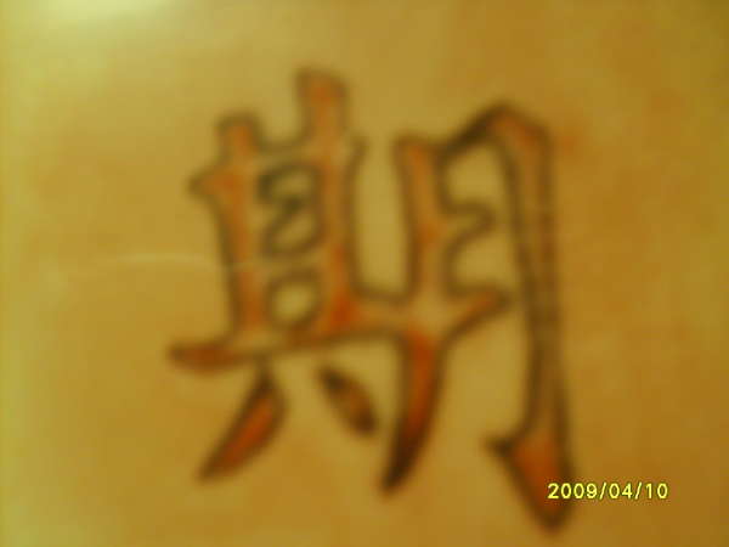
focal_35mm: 35
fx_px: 737
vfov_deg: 40.7
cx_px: 364
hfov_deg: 52.6
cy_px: 274
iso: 140
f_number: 2.8
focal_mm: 5.8
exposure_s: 1/3
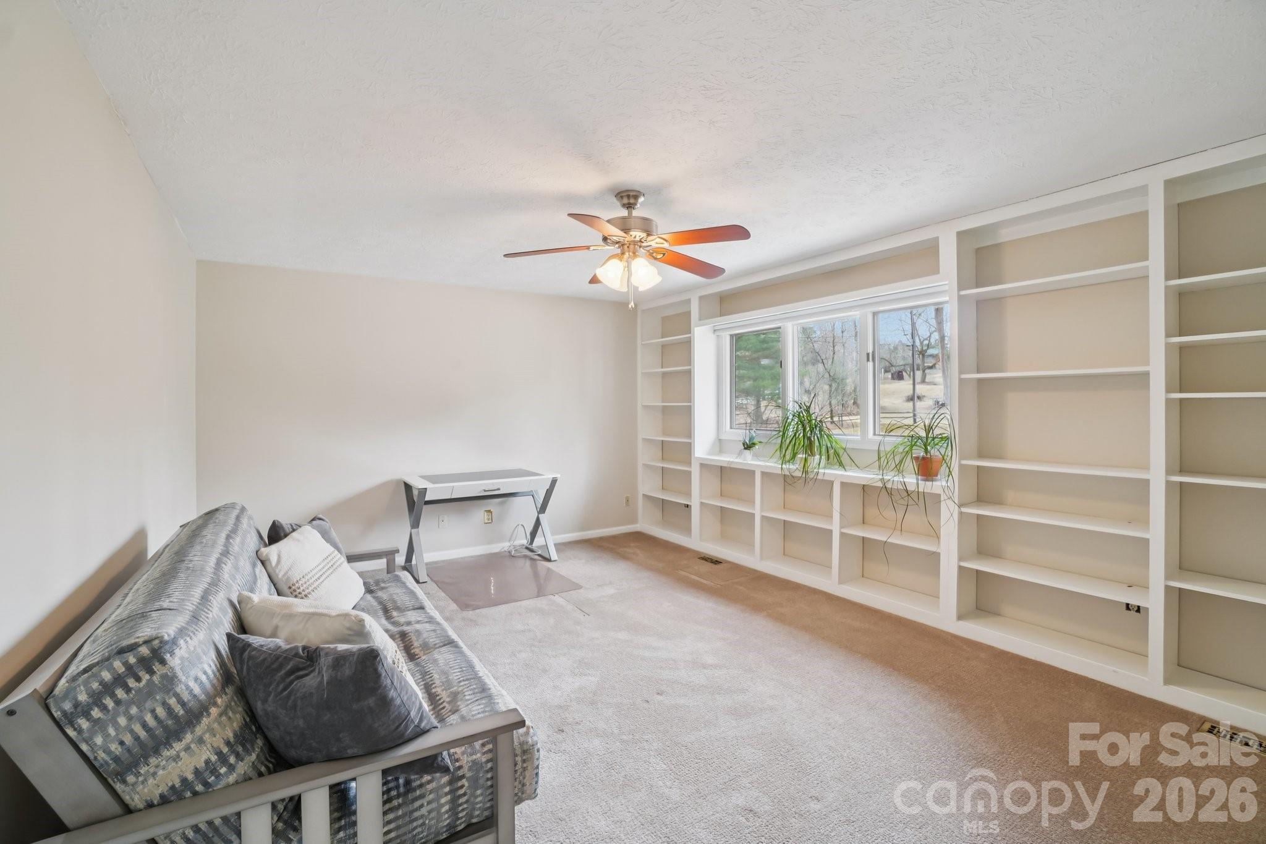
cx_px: 633
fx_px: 527
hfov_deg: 100.4
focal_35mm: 15
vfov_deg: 77.3
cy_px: 422
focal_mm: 10
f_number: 8
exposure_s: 1/15
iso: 400
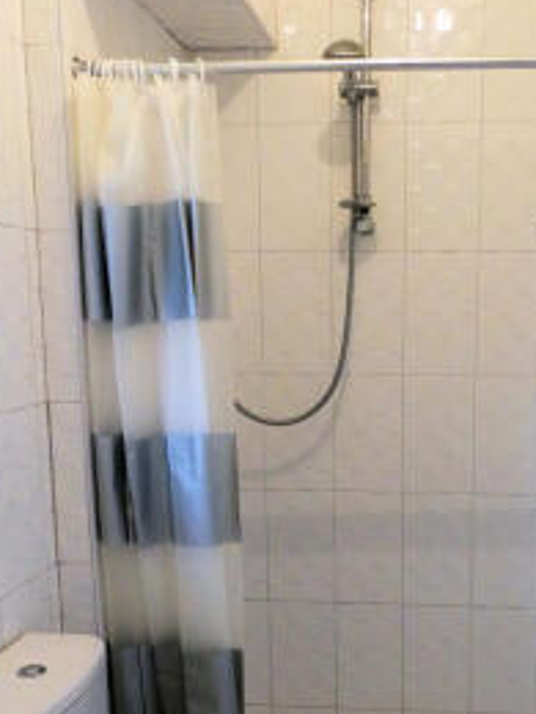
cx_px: 388
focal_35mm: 42
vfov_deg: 44.1
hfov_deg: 33.8
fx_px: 867
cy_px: 476
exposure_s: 1/60
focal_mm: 4.5
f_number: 2.8
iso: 640
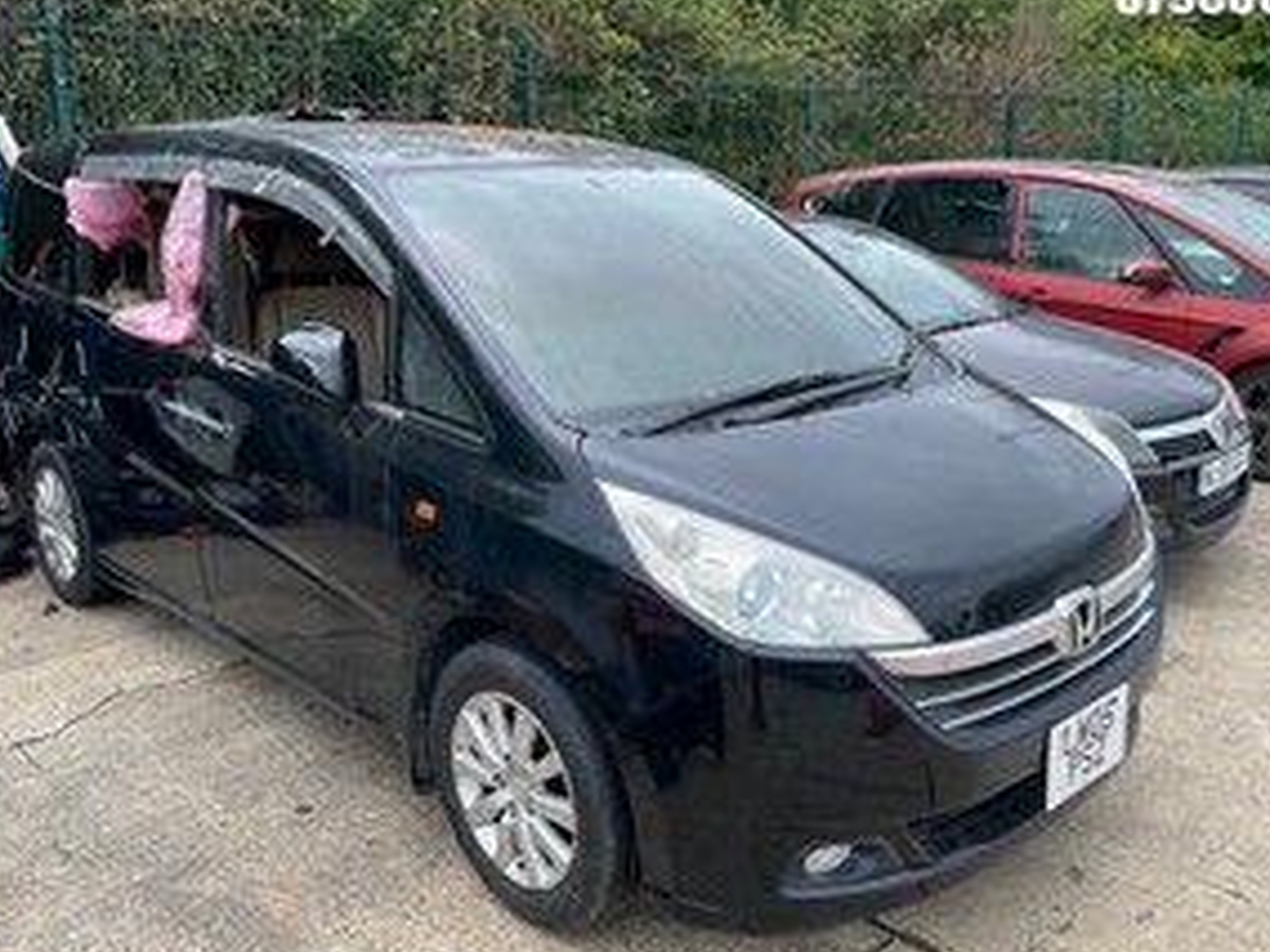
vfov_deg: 44.2
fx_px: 1174
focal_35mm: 32
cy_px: 492
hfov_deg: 56.8
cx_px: 653
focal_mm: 4.2
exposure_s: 1/678
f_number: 1.6
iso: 32
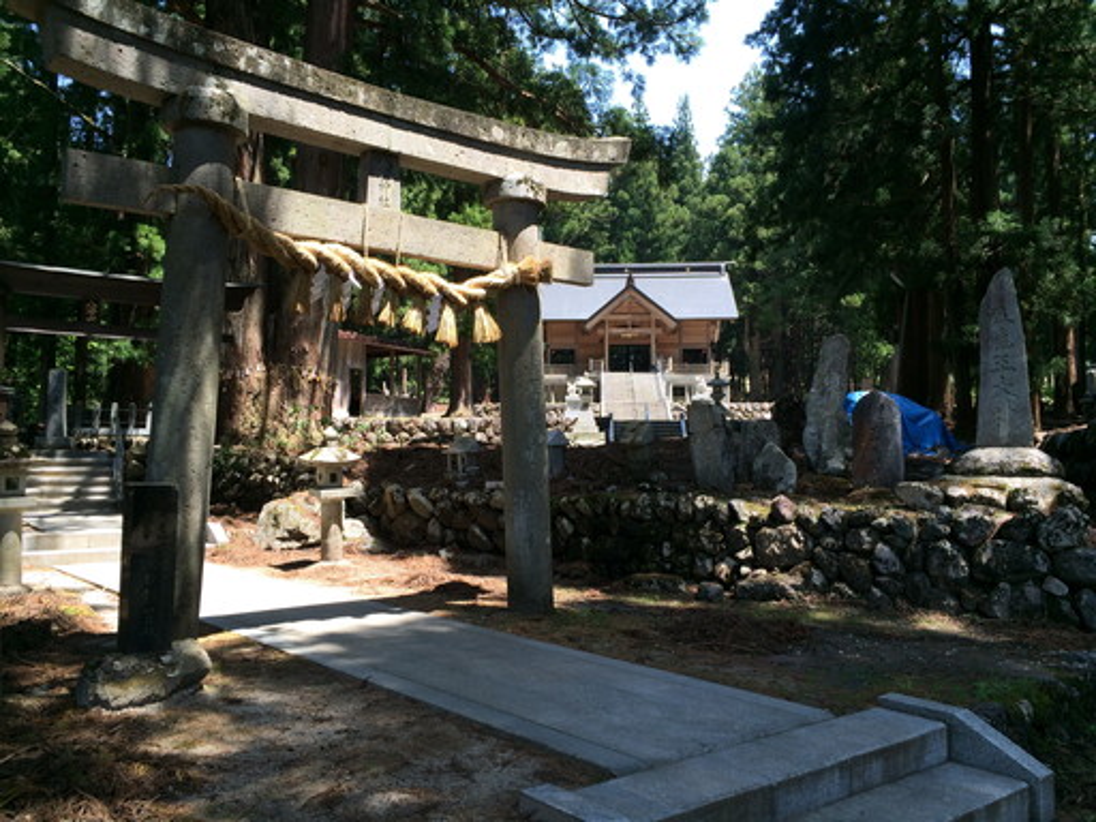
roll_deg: +1.5
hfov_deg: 61.7
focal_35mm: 29
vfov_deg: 48.2
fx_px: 918
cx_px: 548
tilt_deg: +4.5
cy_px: 411
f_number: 2.2
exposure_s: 1/376
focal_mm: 4.15
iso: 32
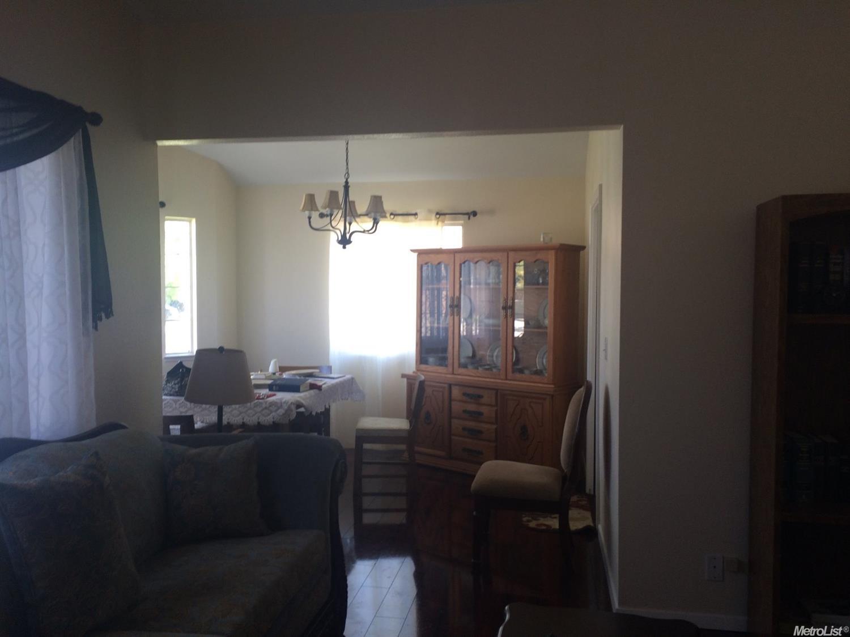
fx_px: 712
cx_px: 425
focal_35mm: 29
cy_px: 318
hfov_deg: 61.7
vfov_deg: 48.2
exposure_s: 1/30
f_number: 2.2
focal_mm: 4.15
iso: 50
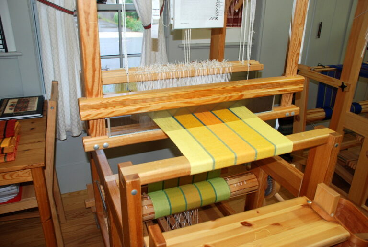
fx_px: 307
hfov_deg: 61.8
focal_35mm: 30
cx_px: 184
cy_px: 124
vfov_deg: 43.8
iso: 400
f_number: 4
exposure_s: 1/60
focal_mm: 20
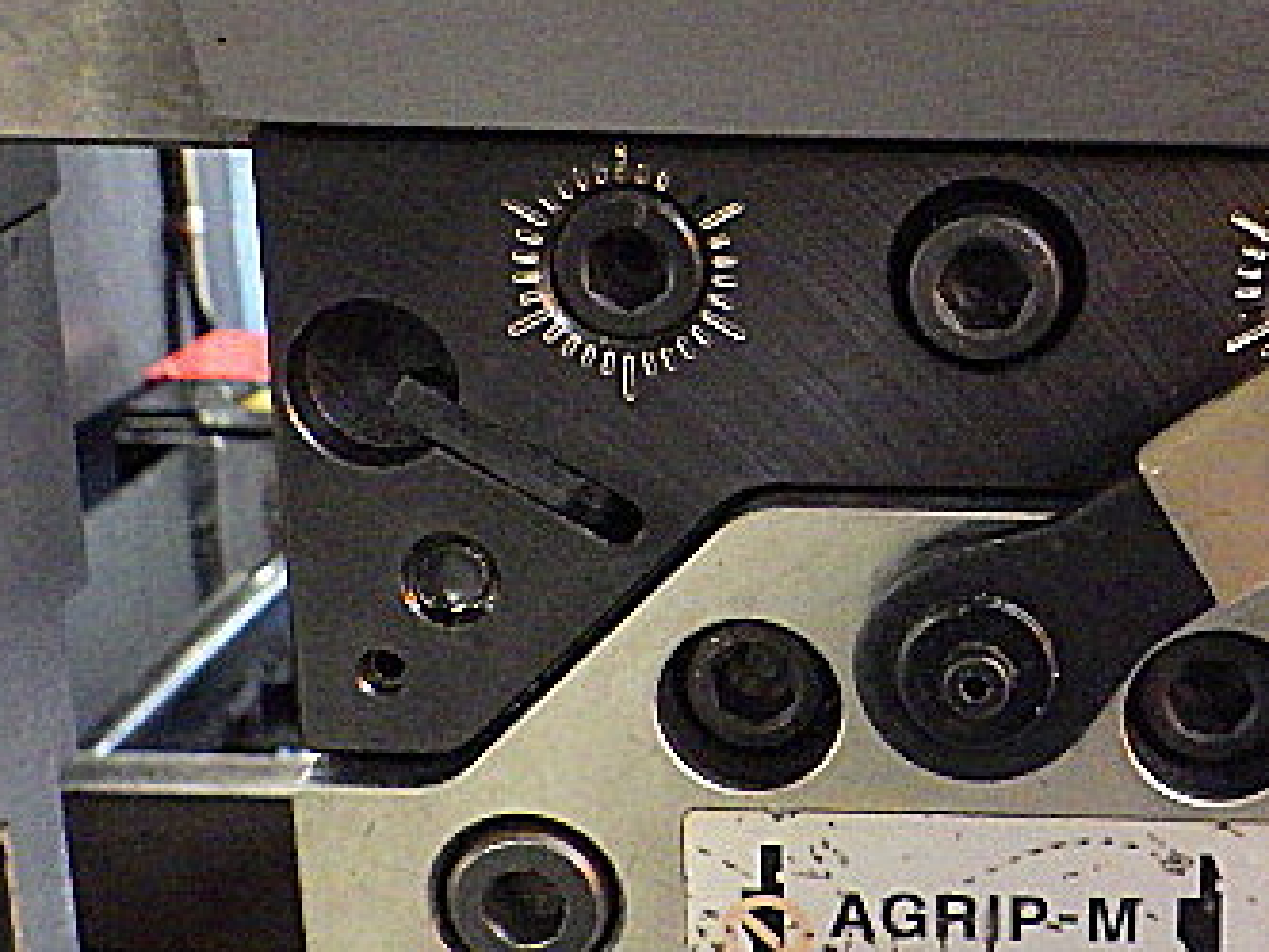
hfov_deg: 34.1
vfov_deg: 26.8
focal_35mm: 54
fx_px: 1980
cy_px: 291
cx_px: 1082
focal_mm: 5
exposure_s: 1/45
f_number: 3.5
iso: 1000
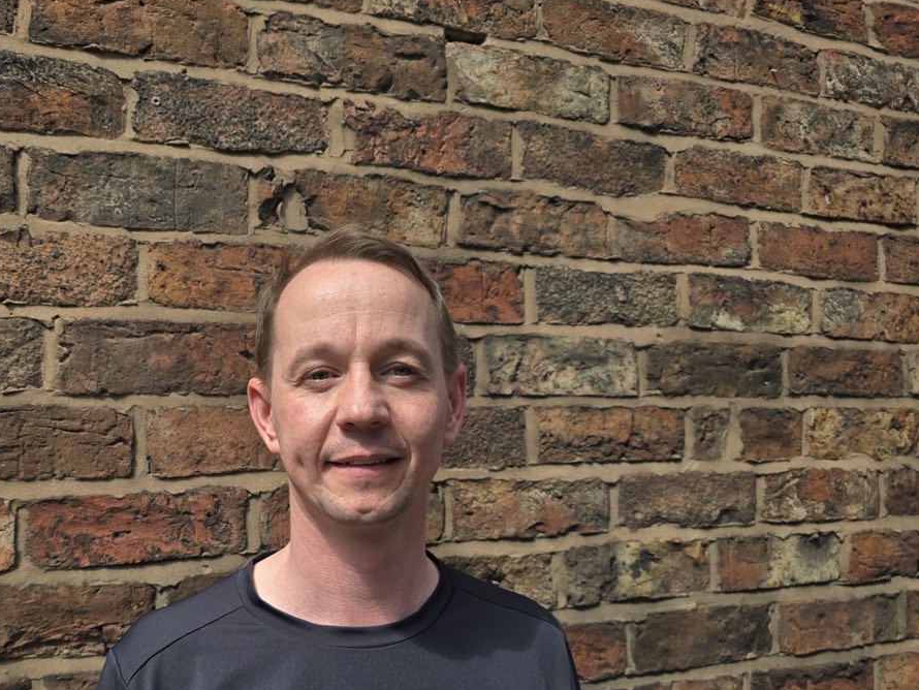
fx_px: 823
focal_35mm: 31
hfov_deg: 57.2
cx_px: 313
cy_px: 440
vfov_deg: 45.0
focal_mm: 6.3
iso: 12
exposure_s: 1/276
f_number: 1.7
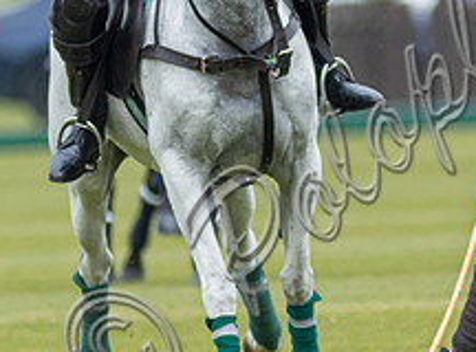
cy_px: -46
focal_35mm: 1632
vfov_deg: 0.9
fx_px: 22342
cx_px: 678
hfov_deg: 1.2
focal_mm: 300
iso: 320
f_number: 2.8
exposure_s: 1/2000
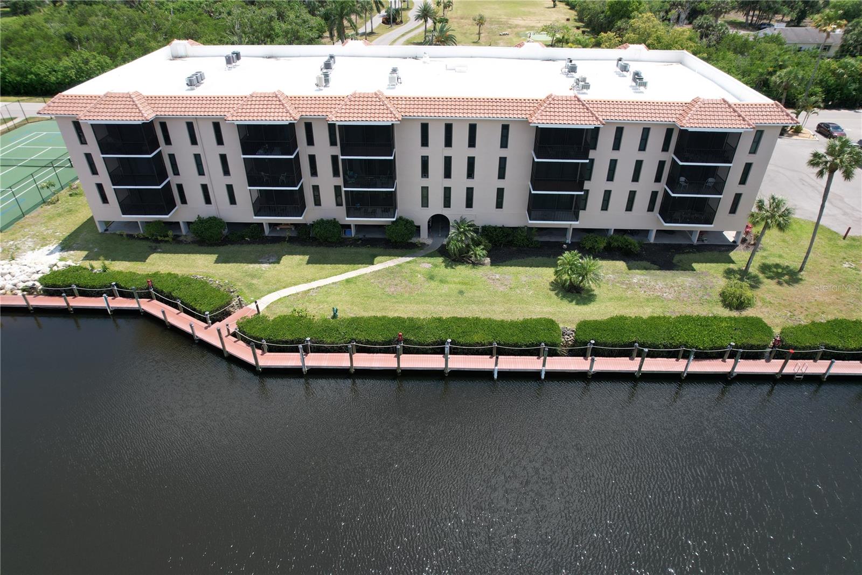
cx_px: 431
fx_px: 527
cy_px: 288
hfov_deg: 78.6
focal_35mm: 22
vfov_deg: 57.2
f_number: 2.8
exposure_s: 1/1250
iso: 100
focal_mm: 8.38
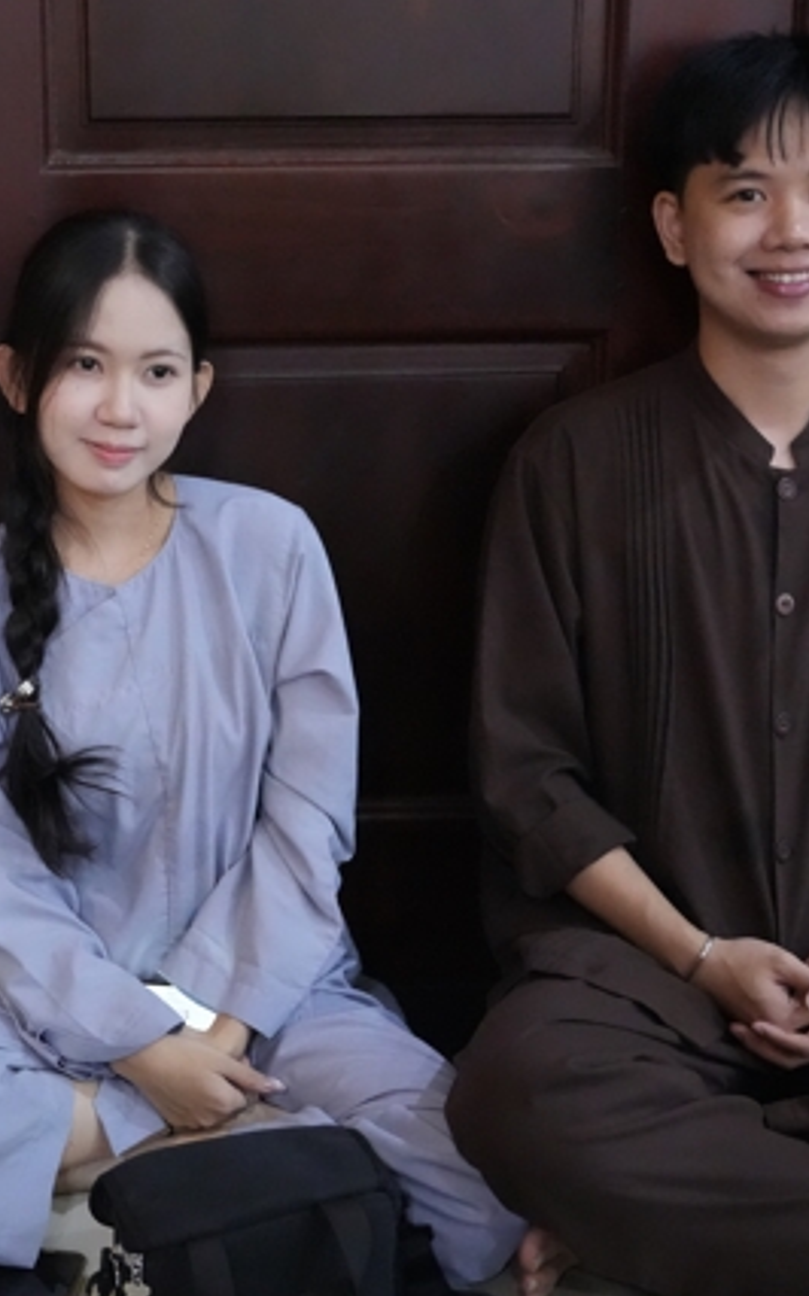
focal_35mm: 56
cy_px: 656
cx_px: 216
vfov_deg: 36.3
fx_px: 1977
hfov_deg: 22.9
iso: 20000
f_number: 2.8
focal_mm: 36
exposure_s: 1/250
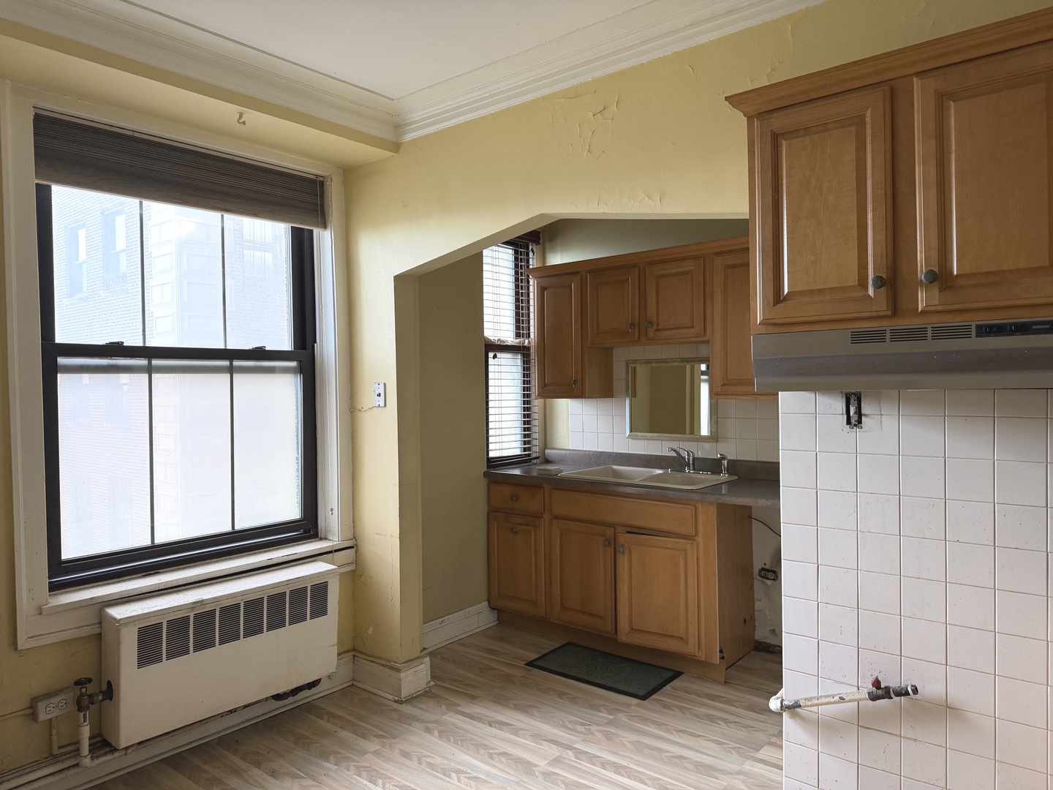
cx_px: 526
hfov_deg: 71.6
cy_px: 395
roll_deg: +1.1
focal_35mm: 24
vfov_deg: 56.8
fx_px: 730
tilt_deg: -0.9
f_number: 1.78
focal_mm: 6.76
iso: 160
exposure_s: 1/137
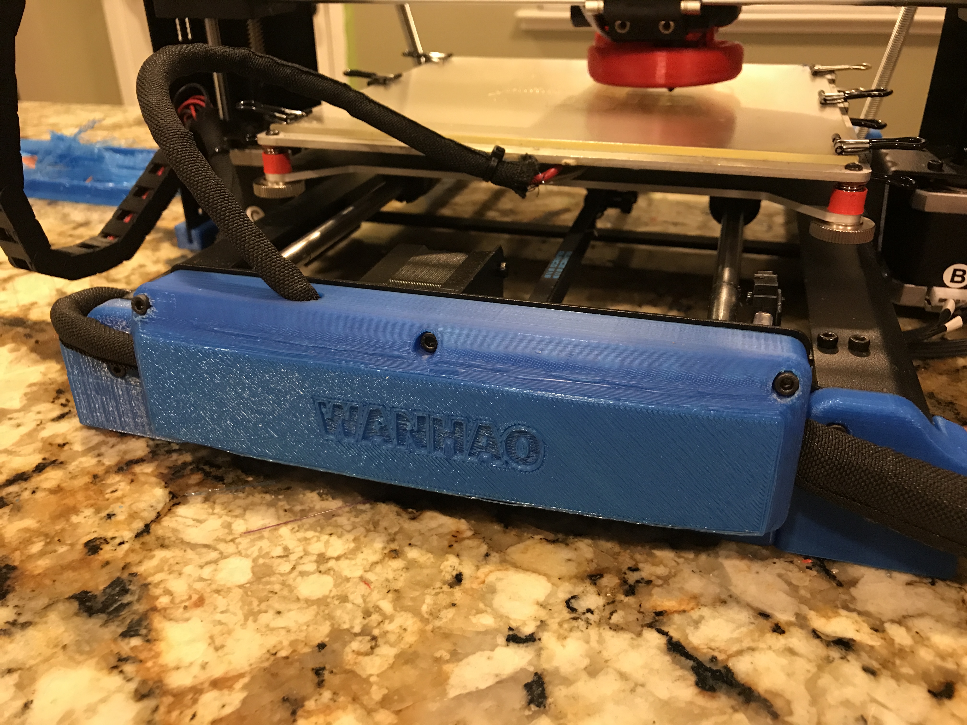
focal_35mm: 28
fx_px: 782
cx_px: 484
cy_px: 362
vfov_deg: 49.7
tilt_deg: -28.1
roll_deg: +0.3
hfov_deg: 63.4
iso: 80
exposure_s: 1/15
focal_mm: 3.99
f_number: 1.8
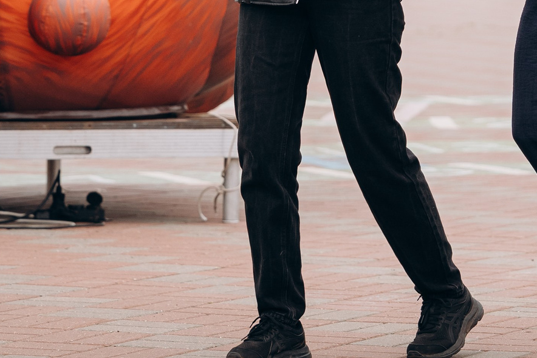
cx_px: 487
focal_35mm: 292
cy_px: -102
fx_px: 4355
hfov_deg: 7.0
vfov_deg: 4.7
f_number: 4
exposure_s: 1/1000
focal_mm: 98
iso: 400
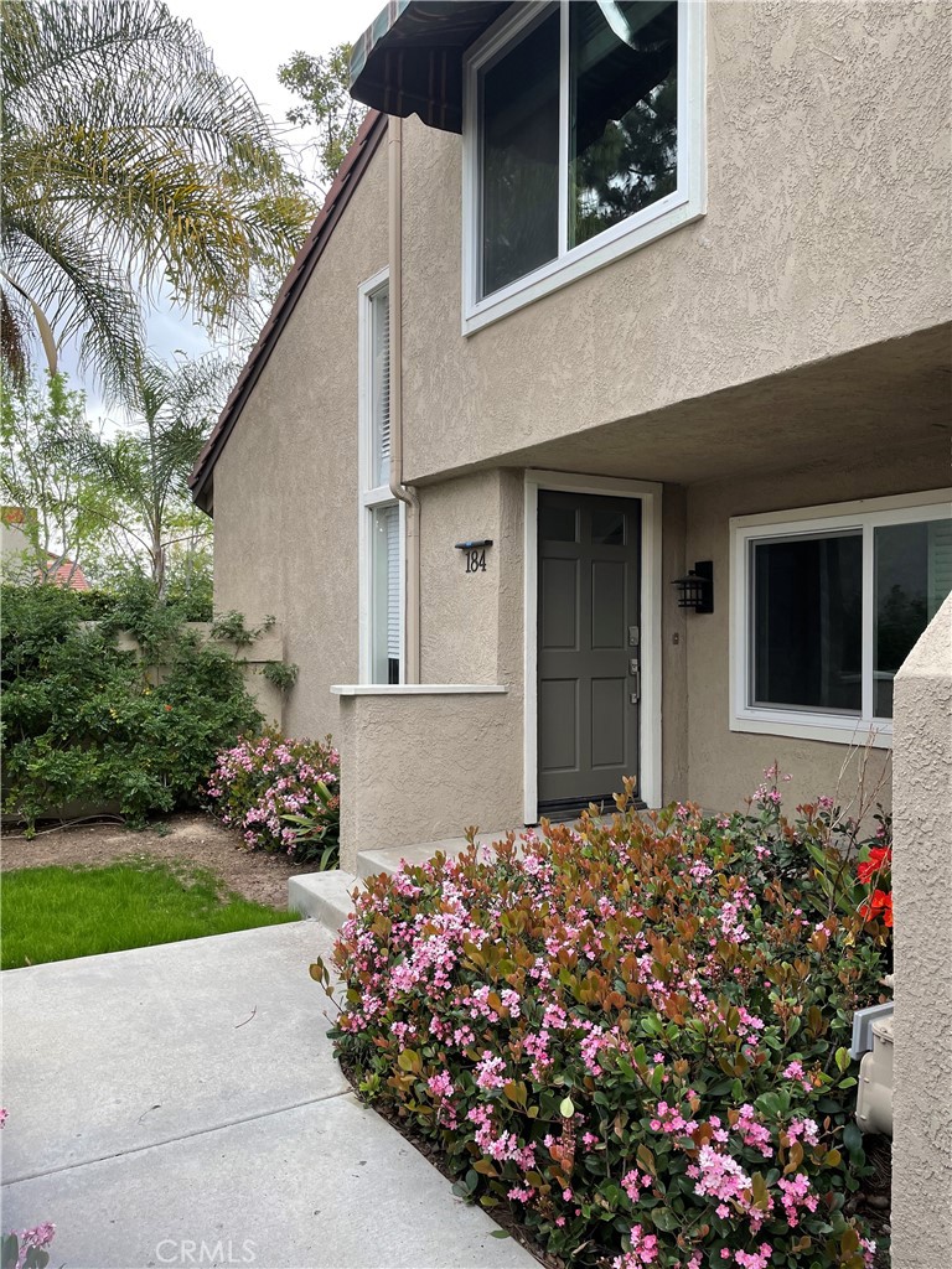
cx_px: 476
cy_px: 634
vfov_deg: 67.3
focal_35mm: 26
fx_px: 953
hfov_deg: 53.1
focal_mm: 4.2
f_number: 1.6
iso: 32
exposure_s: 1/342
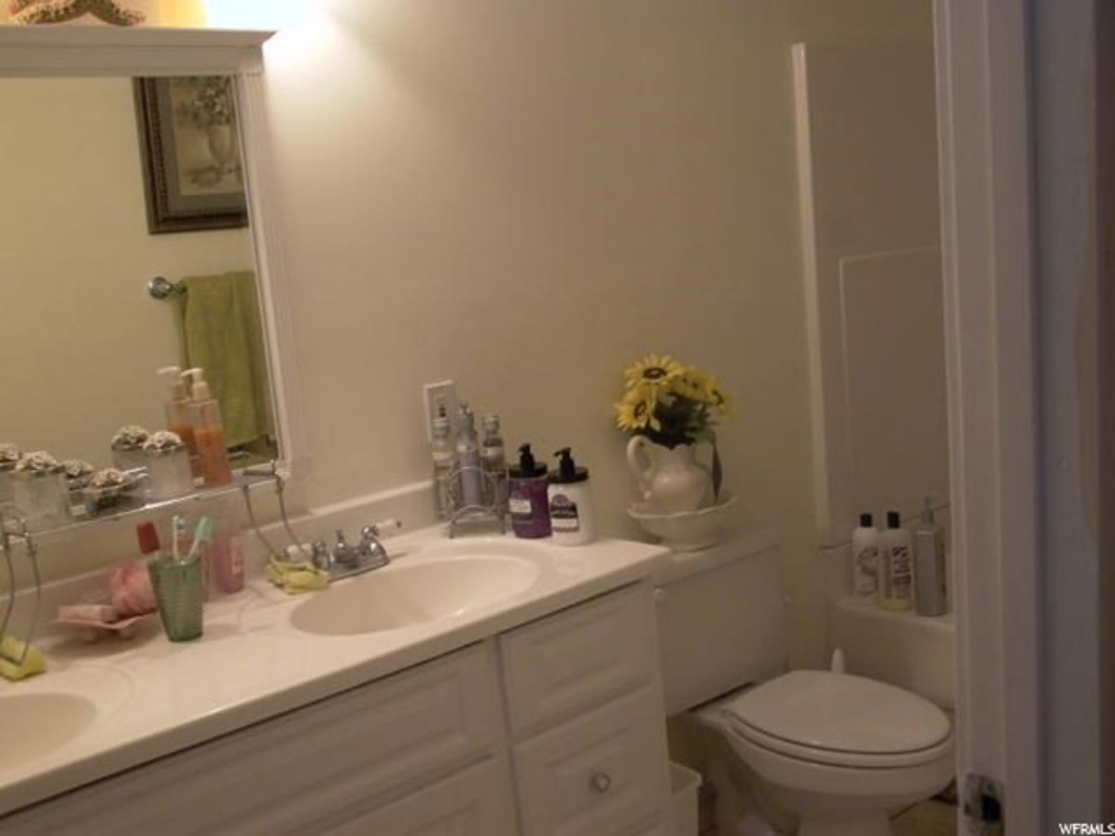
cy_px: 418
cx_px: 558
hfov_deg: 49.0
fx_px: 1224
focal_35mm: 38
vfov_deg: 37.7
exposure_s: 1/28.6
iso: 100
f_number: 2.13
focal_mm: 8.19
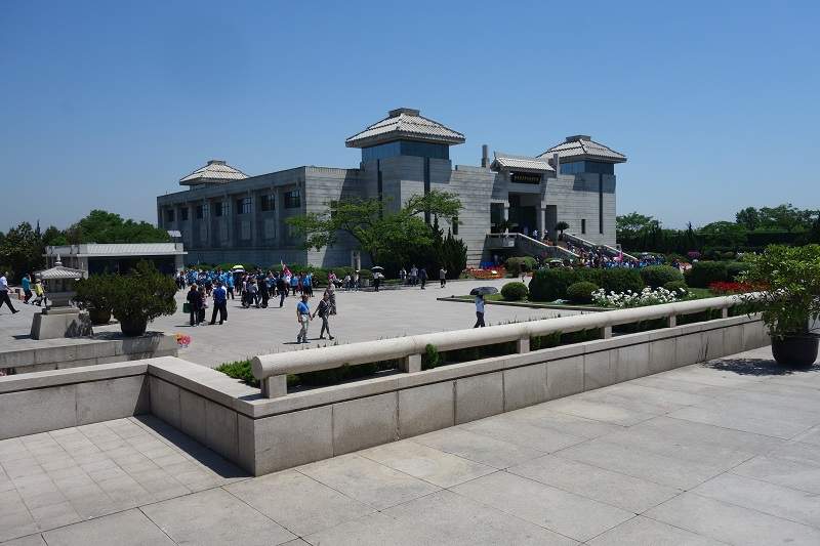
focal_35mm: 28
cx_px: 410
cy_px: 273
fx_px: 638
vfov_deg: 46.4
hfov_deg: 65.5
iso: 125
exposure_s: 1/800
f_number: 5.6
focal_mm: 10.4
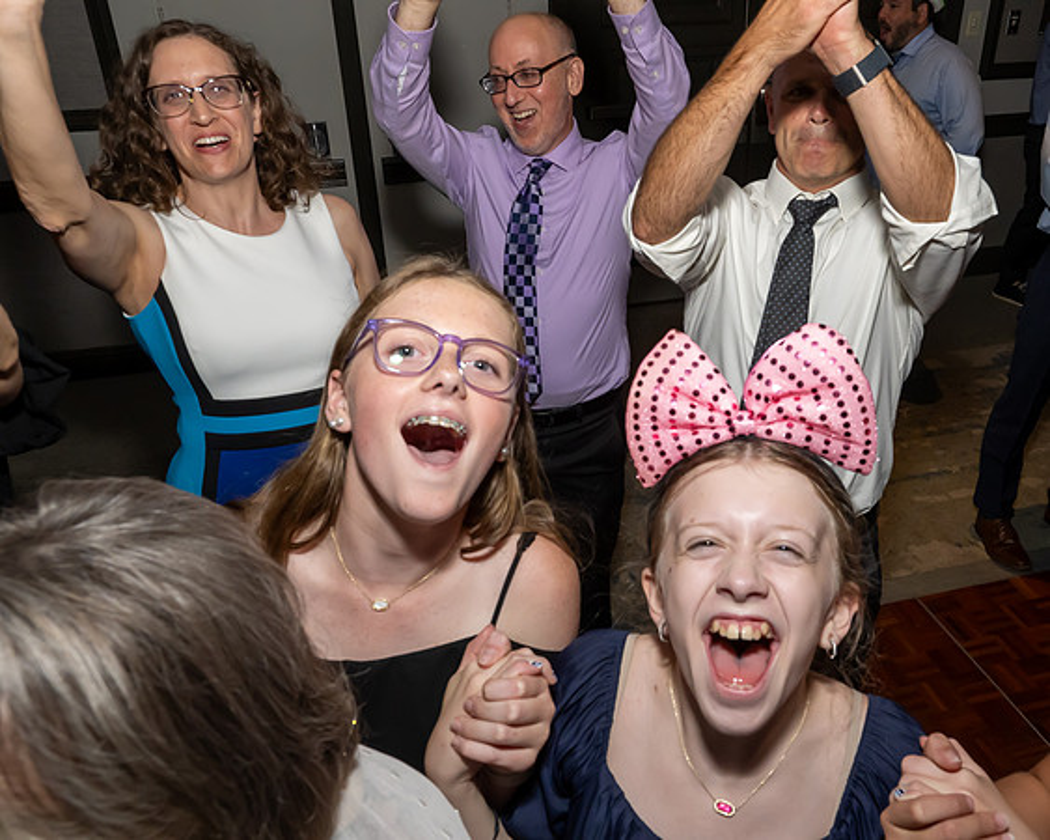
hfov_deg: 61.4
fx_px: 875
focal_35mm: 28
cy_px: 420
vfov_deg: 51.2
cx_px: 630
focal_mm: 17
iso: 1000
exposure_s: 1/250
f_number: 8
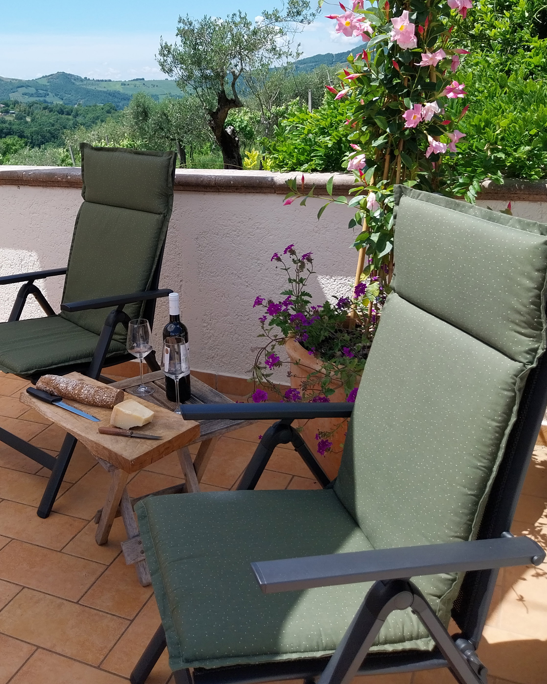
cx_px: 182
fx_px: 749
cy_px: 239
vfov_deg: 48.4
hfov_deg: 39.7
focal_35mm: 37
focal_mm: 4
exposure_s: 1/827
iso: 25
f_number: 1.8
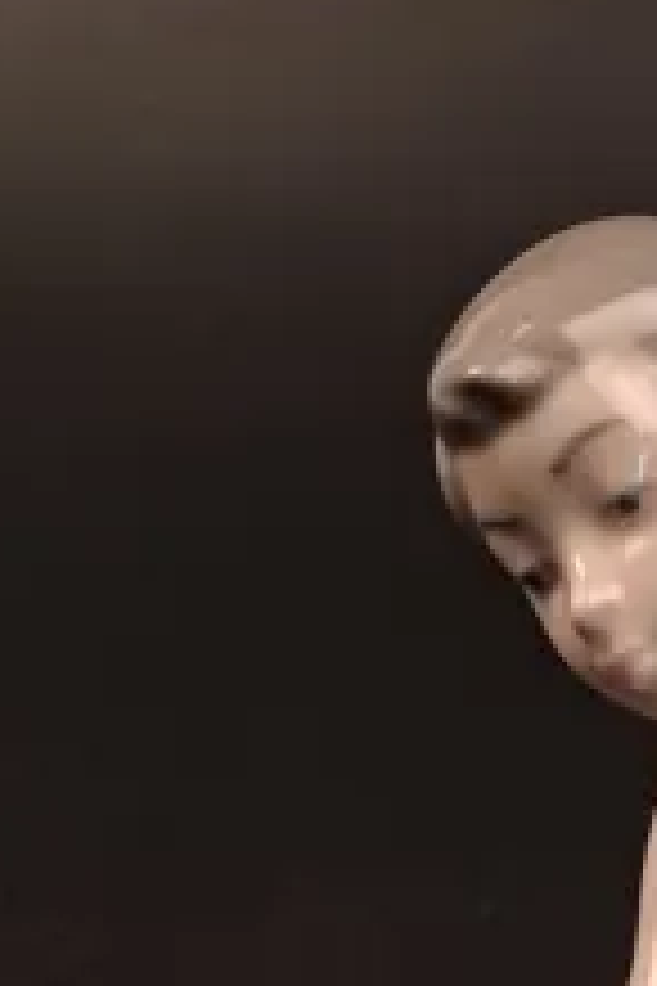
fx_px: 2108
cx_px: 684
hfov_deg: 17.2
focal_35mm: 77
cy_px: 1193
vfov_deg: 23.9
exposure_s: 1/50
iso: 320
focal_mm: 4
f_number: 1.8
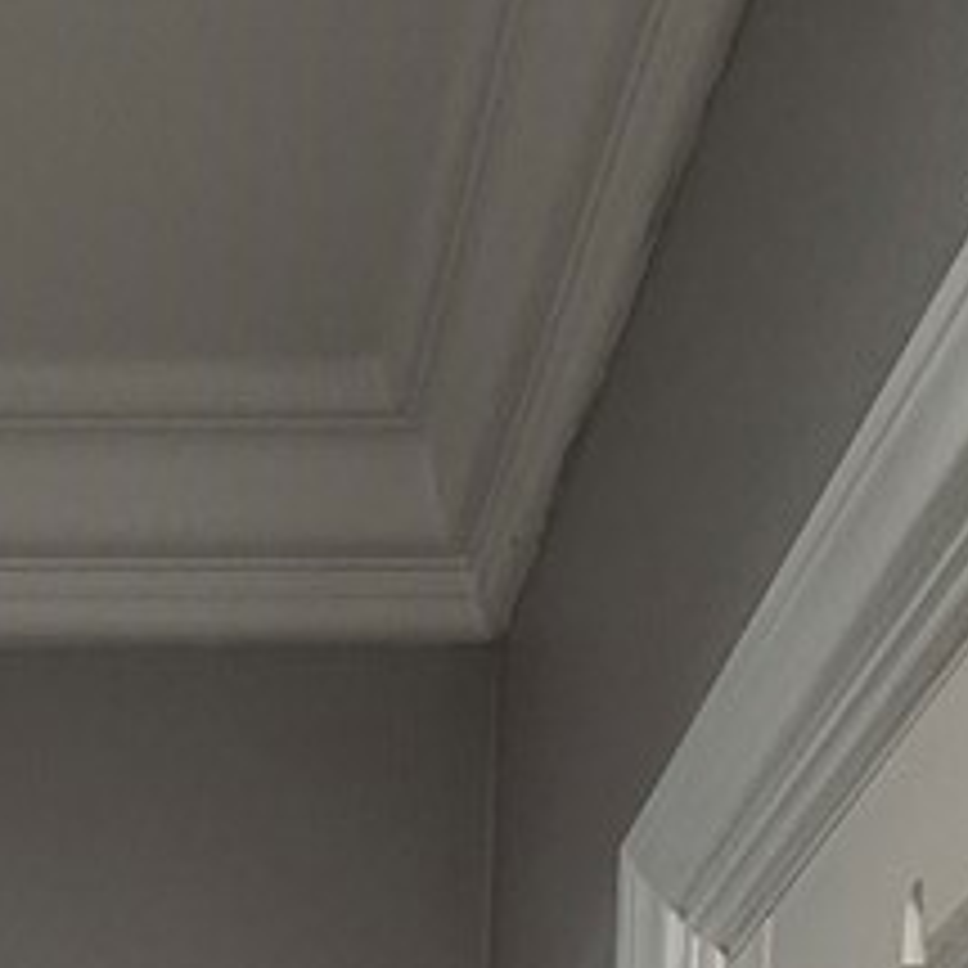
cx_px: 59
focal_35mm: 59
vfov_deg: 16.7
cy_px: 2152
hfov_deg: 27.8
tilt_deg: -7.7
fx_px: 1867
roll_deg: +0.0
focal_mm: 2.22
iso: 125
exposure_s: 1/120
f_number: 2.2
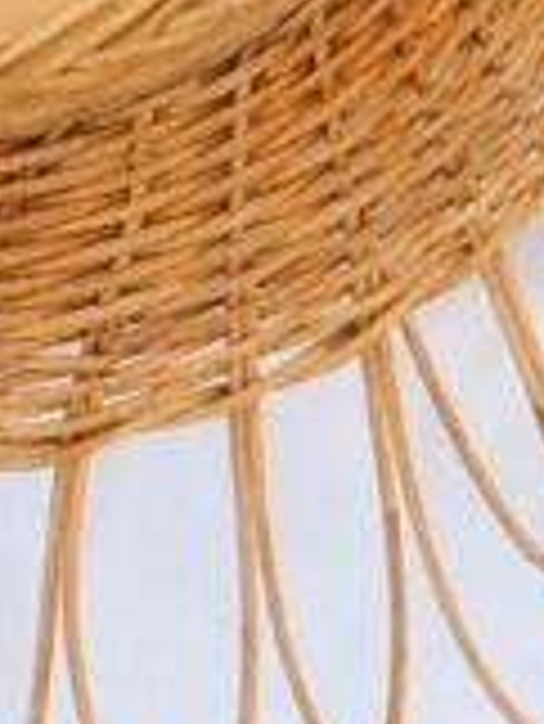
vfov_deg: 16.4
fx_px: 2406
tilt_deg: -47.8
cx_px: -112
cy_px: -153
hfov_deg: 12.6
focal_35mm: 115
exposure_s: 1/33
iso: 160
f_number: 2.2
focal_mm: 4.15
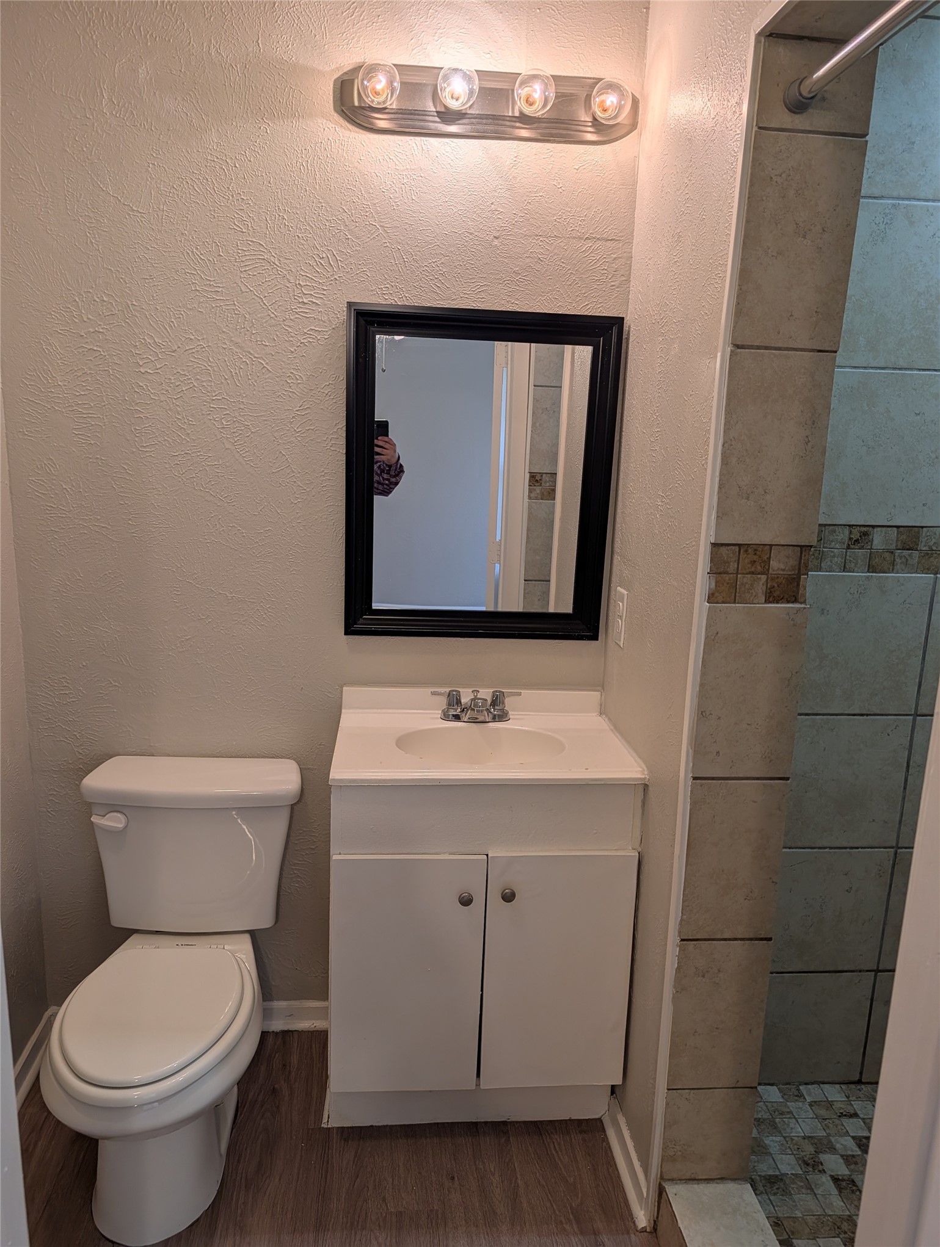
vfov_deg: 71.5
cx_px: 470
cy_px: 624
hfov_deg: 57.0
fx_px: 867
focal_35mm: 24
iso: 18
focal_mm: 6.9
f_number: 1.68
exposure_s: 1/252
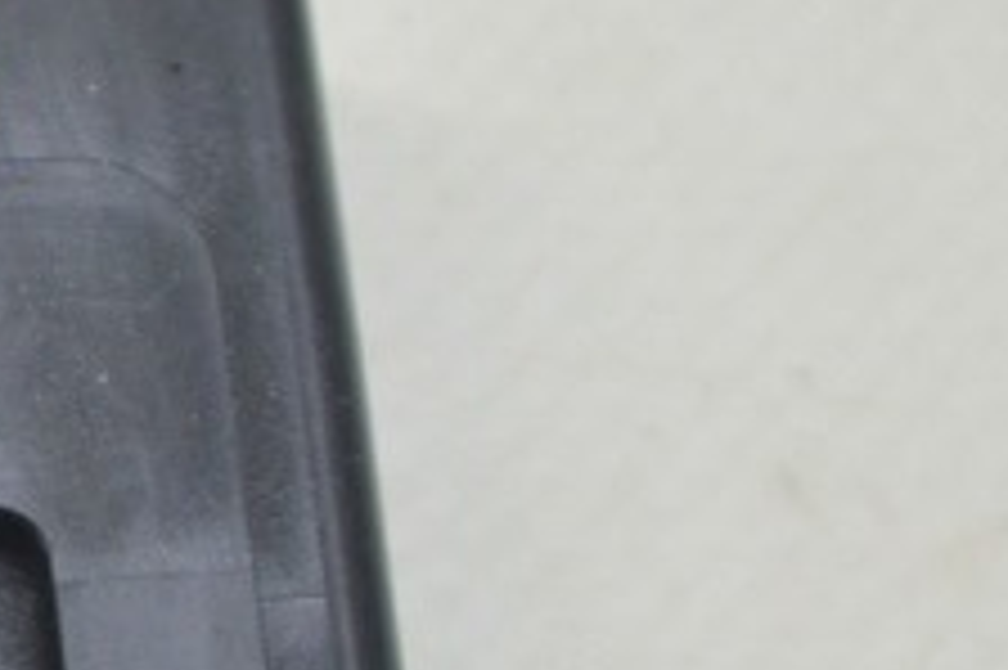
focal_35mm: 377
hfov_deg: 5.4
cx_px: -612
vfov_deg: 3.6
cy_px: 582
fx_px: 10556
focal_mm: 55
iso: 400
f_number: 5.6
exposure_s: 1/20
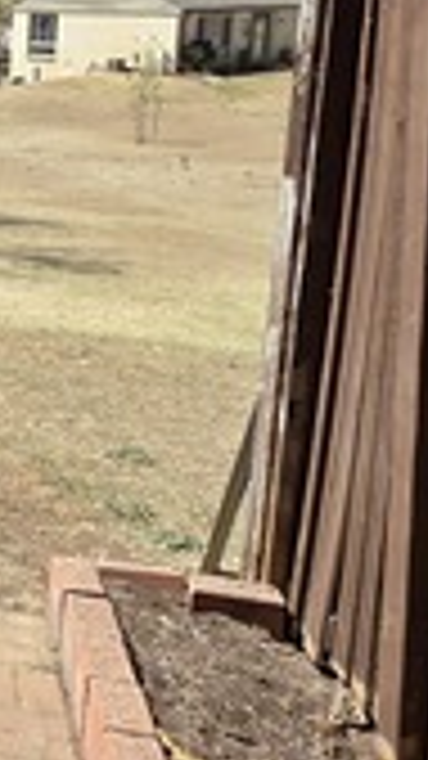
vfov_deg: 36.6
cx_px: -541
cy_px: 218
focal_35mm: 56
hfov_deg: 15.0
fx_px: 1130
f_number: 1.9
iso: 40
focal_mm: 2.2
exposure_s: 1/1343
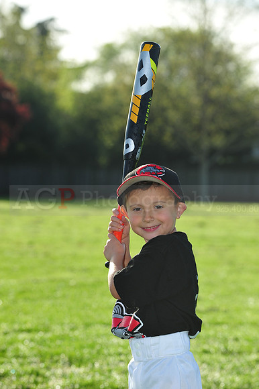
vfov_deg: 12.5
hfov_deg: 8.3
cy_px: 194
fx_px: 1783
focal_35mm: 165
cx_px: 130
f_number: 8
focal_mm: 165
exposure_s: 1/640
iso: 400
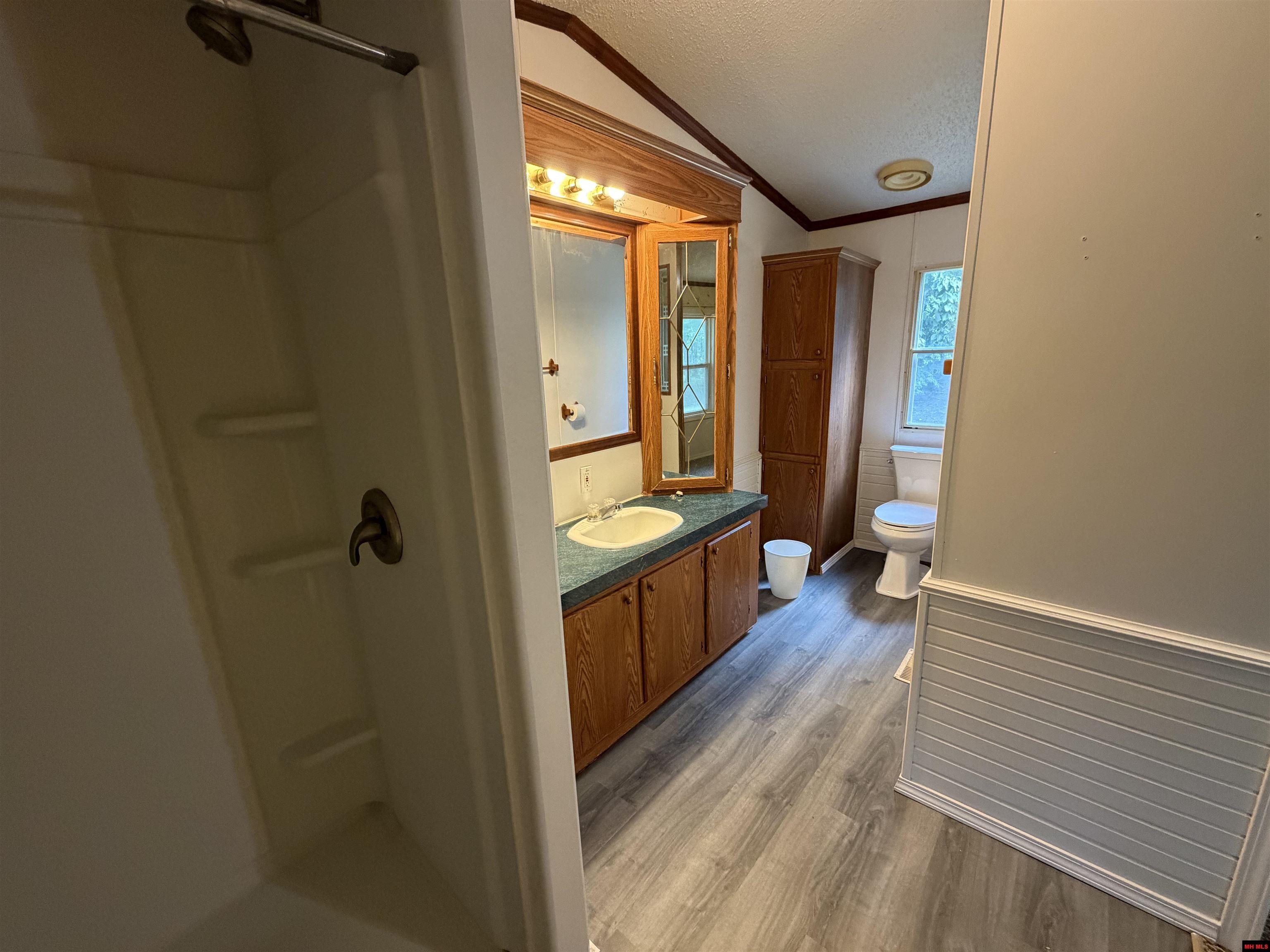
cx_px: 635
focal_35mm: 14
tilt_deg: -14.4
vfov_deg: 85.7
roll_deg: +3.1
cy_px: 476
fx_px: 514
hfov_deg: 102.1
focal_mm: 2.22
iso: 500
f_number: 2.2
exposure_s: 1/60
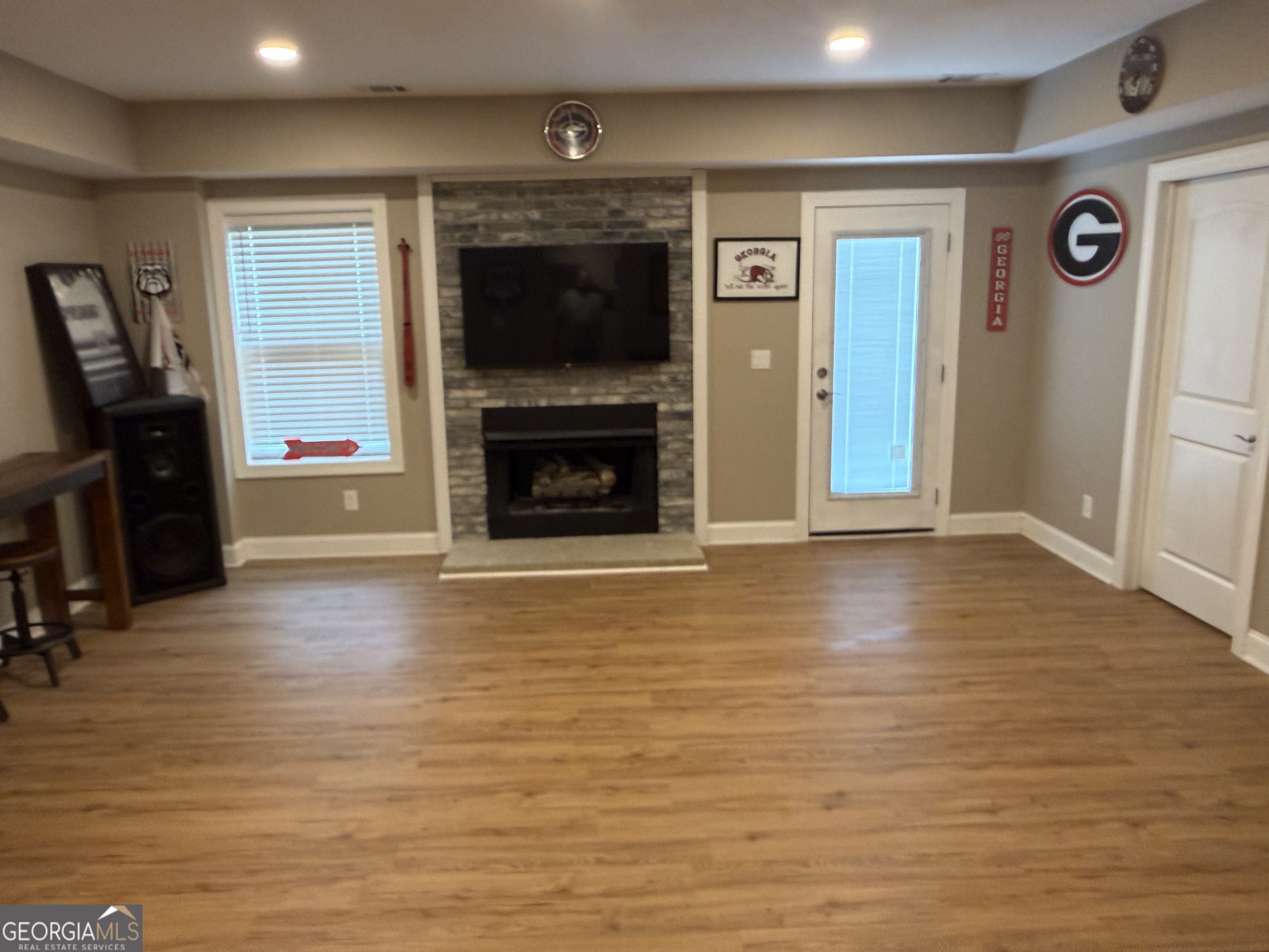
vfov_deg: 56.8
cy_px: 476
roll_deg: +1.6
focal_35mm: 24
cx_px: 634
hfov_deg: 71.6
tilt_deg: -10.9
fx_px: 880
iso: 200
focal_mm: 2.22
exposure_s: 1/60
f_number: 2.2
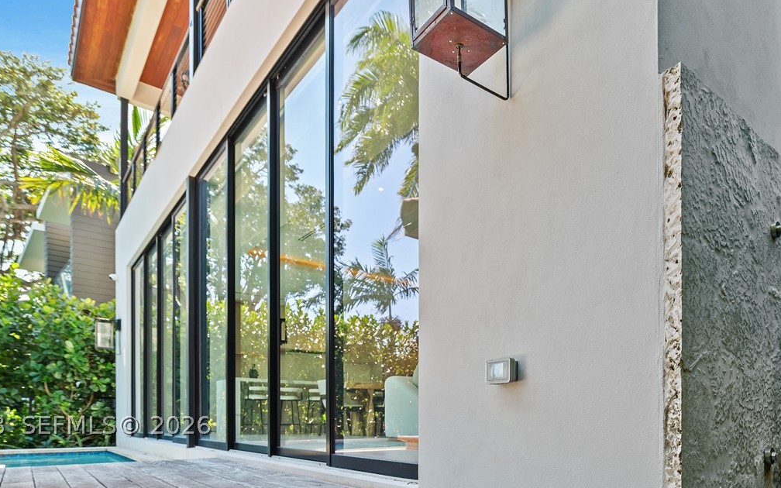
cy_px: 424
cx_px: 515
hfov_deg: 72.7
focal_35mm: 24
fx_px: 511
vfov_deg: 46.8
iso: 100
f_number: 5.6
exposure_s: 1/125
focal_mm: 14
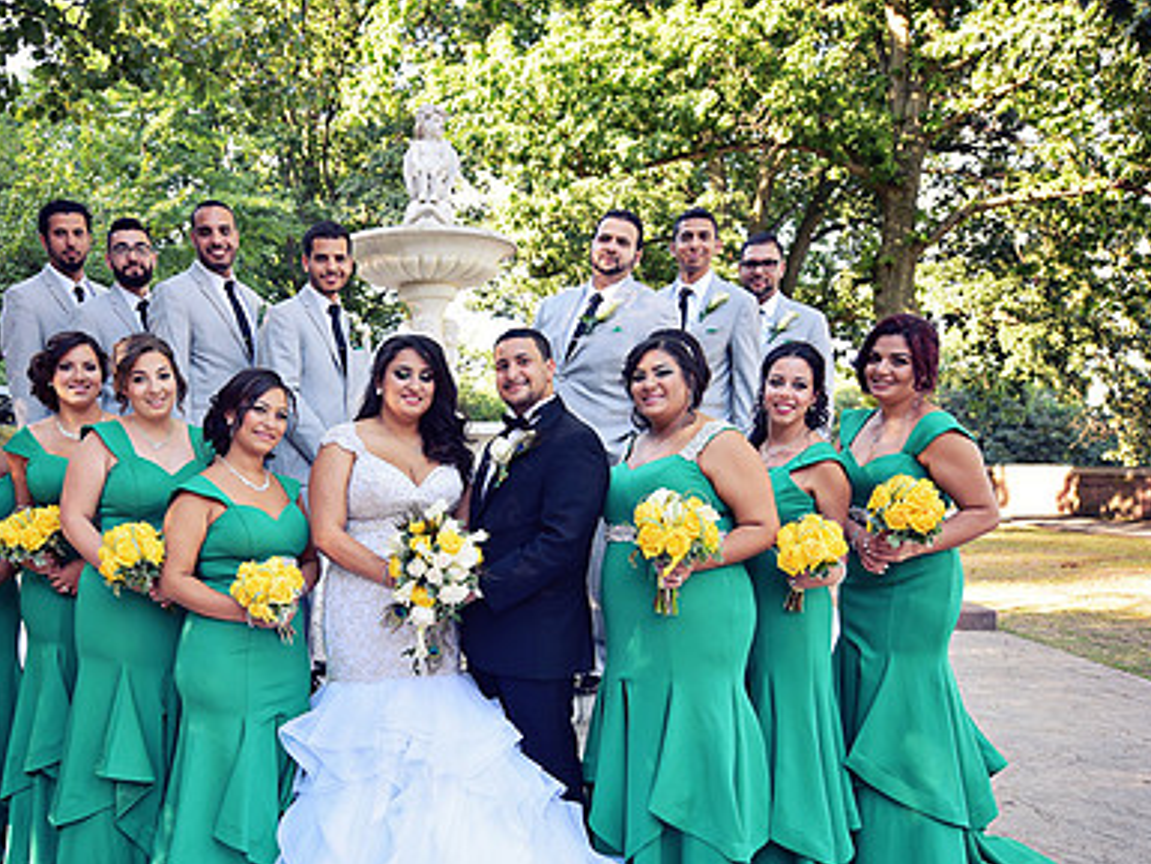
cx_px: 451
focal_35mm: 29
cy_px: 543
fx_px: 965
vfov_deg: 47.8
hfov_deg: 61.0
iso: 200
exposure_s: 1/160
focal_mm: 20
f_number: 3.2
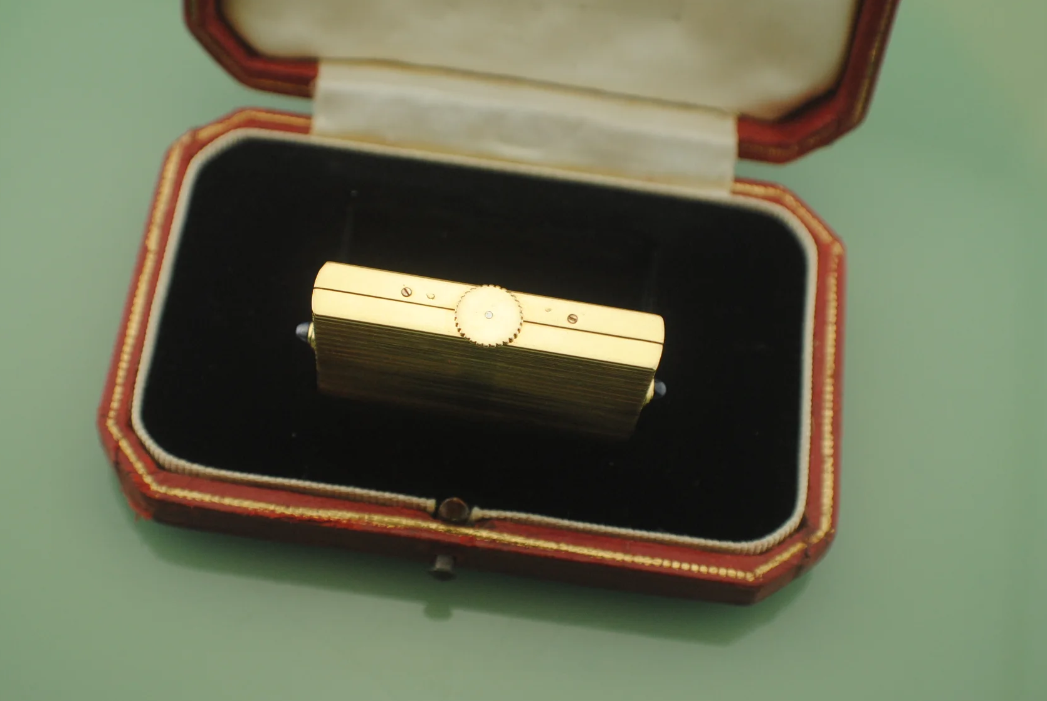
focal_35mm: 80
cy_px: 324
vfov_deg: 17.1
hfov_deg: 25.3
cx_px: 478
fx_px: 2329
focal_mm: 46
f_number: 5.6
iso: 400
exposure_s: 1/200
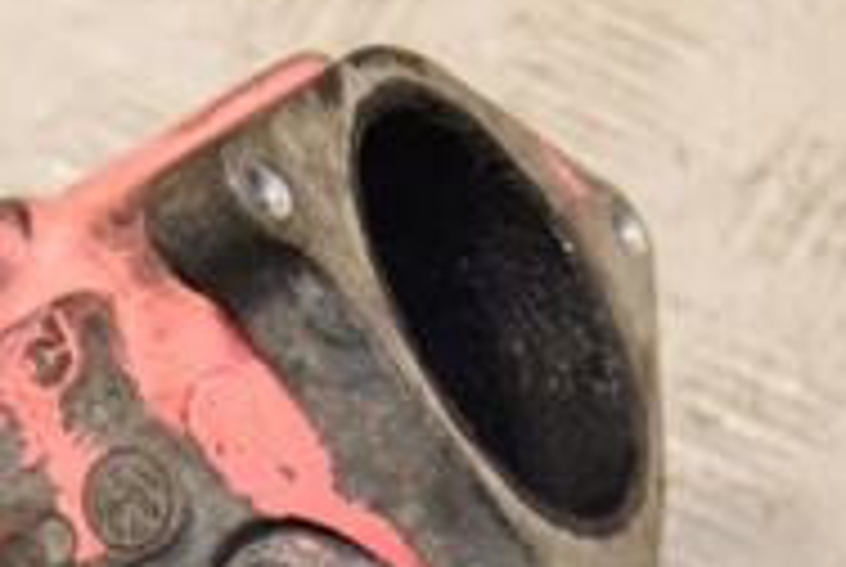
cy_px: 796
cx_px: 162
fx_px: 5625
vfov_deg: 5.7
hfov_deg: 8.6
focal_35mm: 239
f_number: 5
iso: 800
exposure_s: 1/160
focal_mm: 50
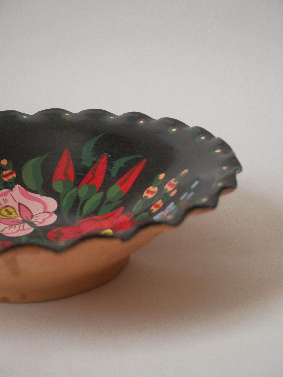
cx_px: 142
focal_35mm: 64
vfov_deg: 30.3
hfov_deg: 22.9
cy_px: 188
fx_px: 697
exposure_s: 1/60
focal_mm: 32
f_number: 5.6
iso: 3200
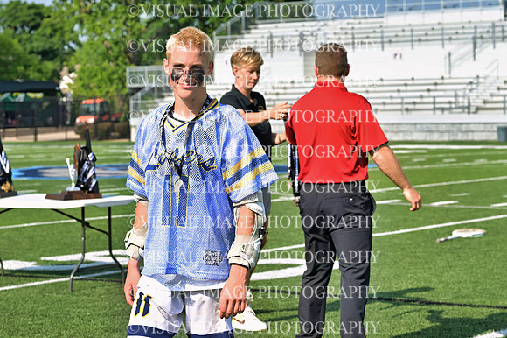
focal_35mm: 108
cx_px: 254
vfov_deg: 12.7
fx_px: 1520
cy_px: 169
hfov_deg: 18.9
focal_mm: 72
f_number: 11
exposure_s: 1/250
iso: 100
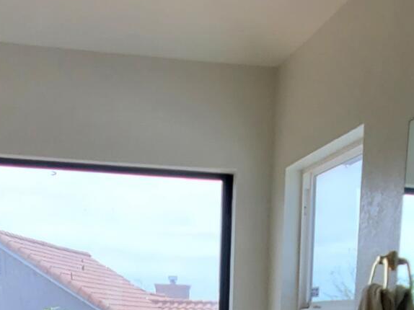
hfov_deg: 28.5
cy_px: 500
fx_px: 813
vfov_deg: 18.5
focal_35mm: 68
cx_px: 252
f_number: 2.2
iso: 50
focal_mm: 1.8
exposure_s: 1/193
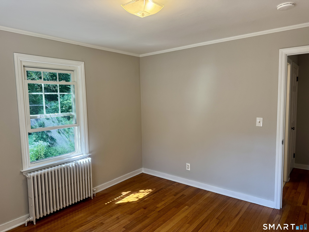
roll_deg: +0.8
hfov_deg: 71.6
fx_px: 214
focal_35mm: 24
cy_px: 116
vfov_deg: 56.8
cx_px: 154
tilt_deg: -5.5
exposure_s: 1/120
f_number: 1.78
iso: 80
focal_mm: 6.76
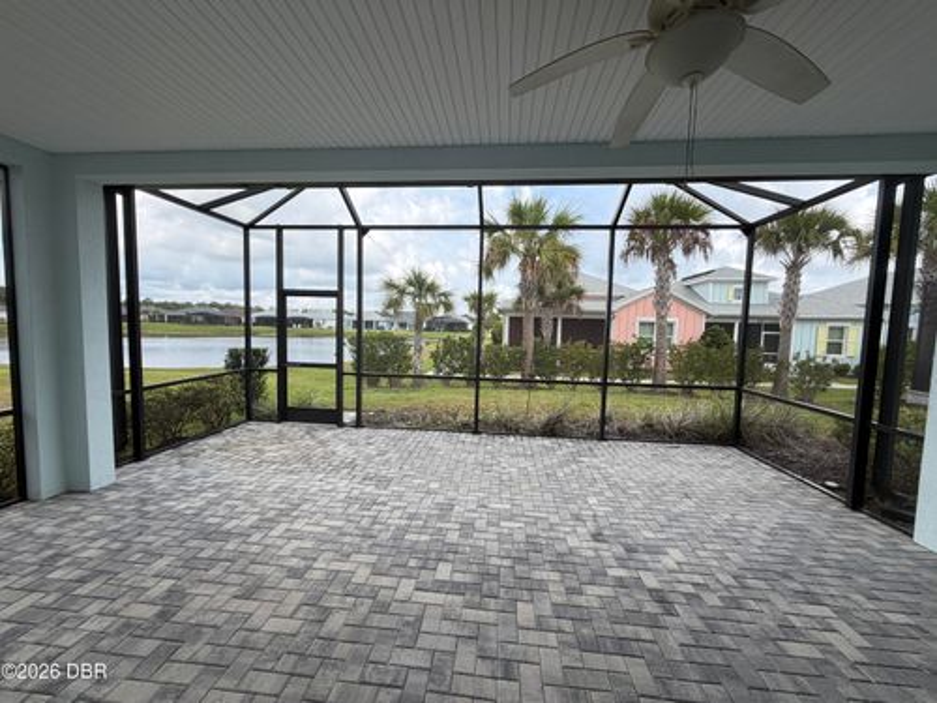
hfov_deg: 102.1
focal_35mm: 14
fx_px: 379
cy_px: 352
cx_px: 468
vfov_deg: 85.7
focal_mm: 2.22
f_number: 2.2
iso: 40
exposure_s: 1/531
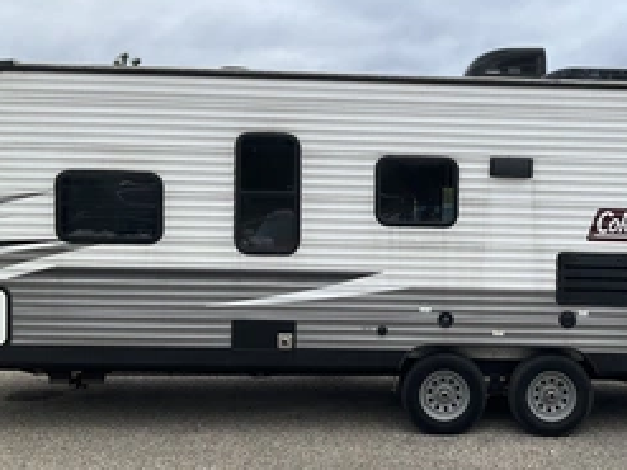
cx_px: 459
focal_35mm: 47
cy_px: 244
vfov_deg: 30.9
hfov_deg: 39.5
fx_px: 851
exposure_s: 1/446
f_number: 1.8
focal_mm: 3
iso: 25
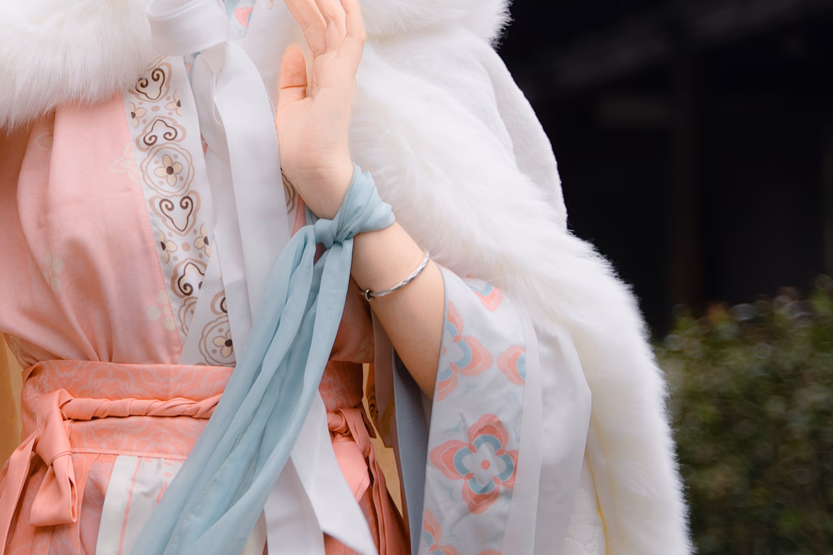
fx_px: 3378
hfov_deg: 13.8
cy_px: 132
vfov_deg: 9.4
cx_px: -89
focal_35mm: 146
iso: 100
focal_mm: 50
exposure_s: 1/125
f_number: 2.8
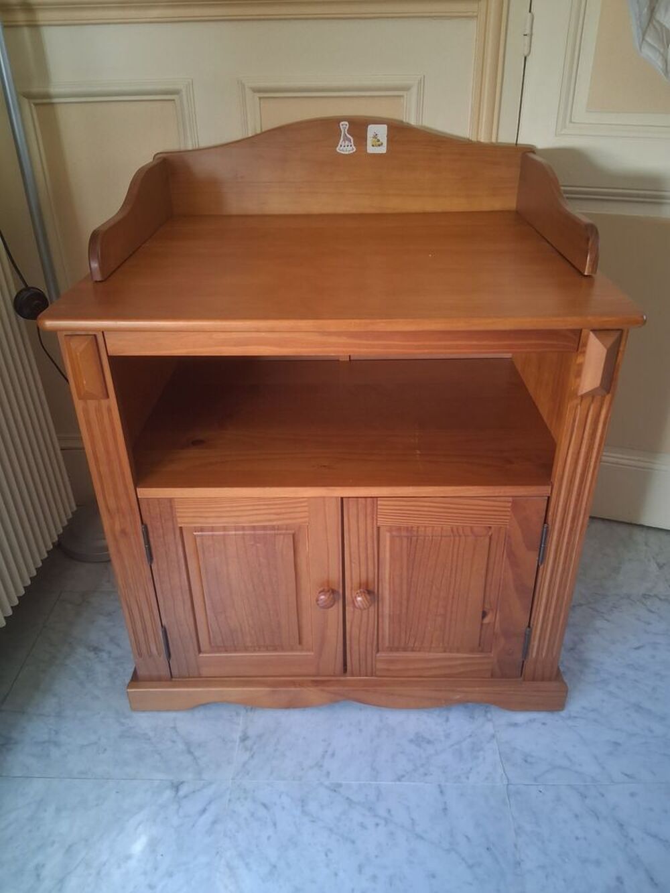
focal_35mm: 26
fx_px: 671
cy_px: 446
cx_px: 335
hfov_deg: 53.1
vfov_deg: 67.3
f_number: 1.8
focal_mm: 3.98
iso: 500
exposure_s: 1/30
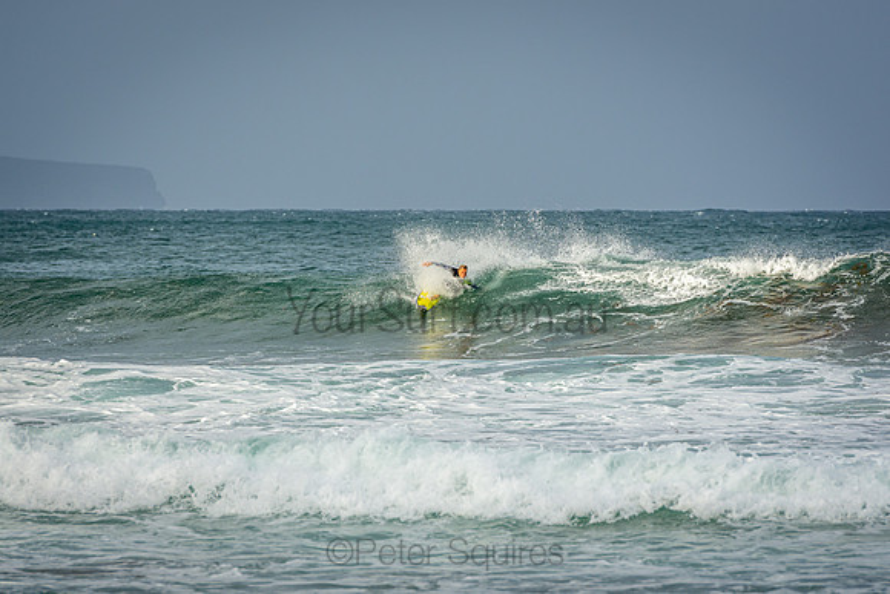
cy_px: 297
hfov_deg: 6.7
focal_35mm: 307
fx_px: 7588
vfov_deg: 4.5
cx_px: 445
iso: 200
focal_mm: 200
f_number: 5.6
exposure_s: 1/800
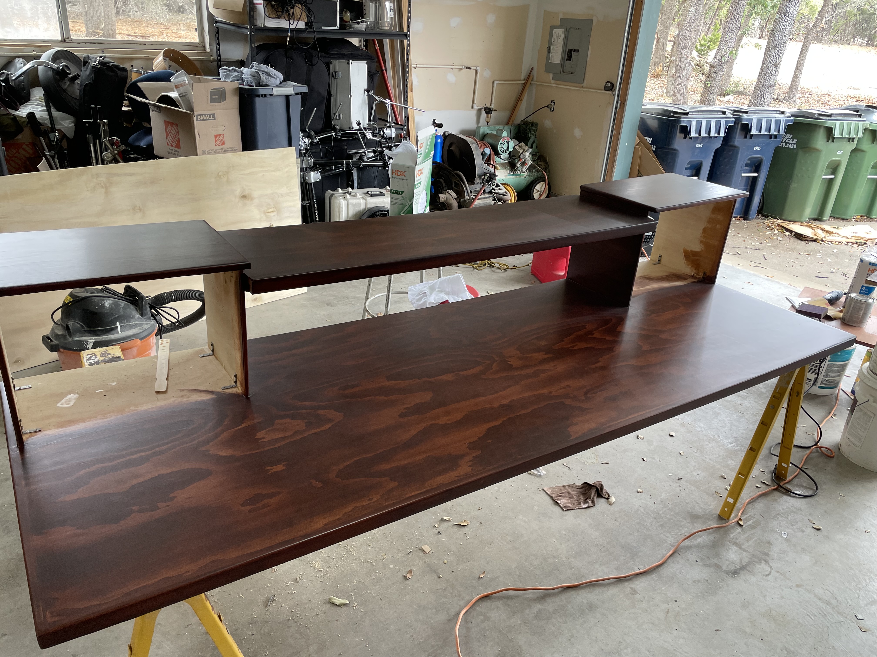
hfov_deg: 67.3
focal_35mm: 26
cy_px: 328
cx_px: 438
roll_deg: -4.5
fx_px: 659
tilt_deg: -25.9
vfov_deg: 53.1
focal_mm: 4.2
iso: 64
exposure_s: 1/60
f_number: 1.6
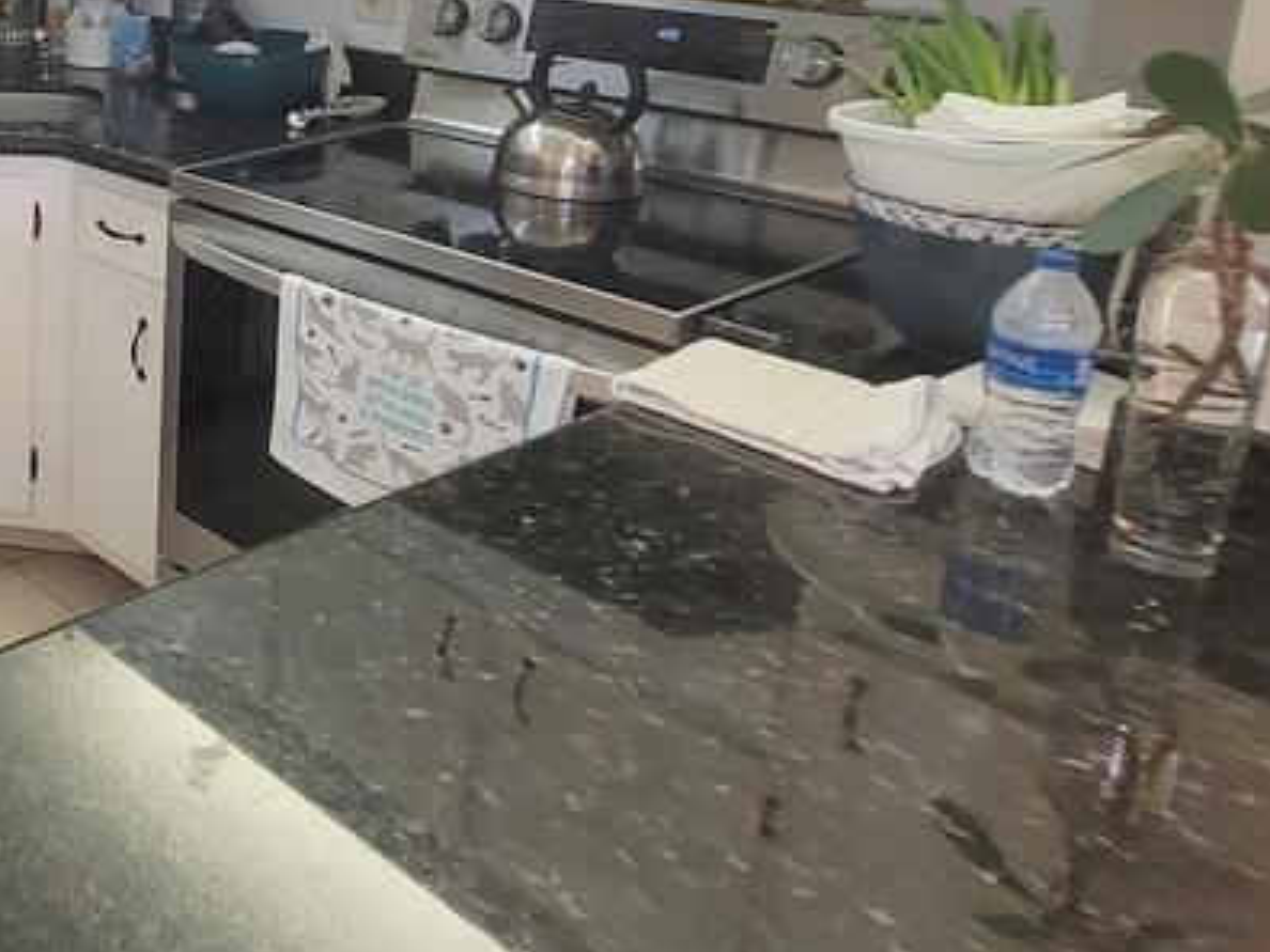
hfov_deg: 39.0
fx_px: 1284
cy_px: 93
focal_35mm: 35
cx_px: -242
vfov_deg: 37.9
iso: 125
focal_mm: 1.74
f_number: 2.2
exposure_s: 1/60
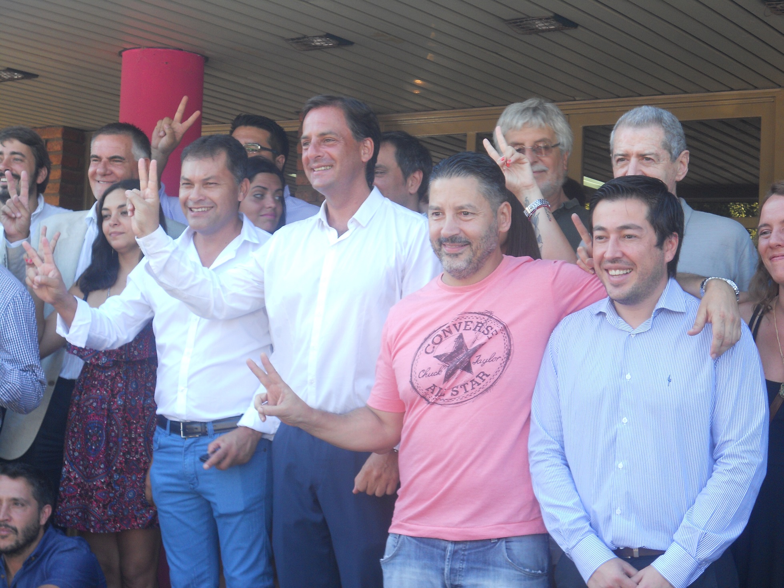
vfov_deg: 22.6
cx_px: 392
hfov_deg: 29.8
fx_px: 1472
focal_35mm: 65
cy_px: 294
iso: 80
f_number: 5.3
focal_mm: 11.7
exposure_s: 1/40
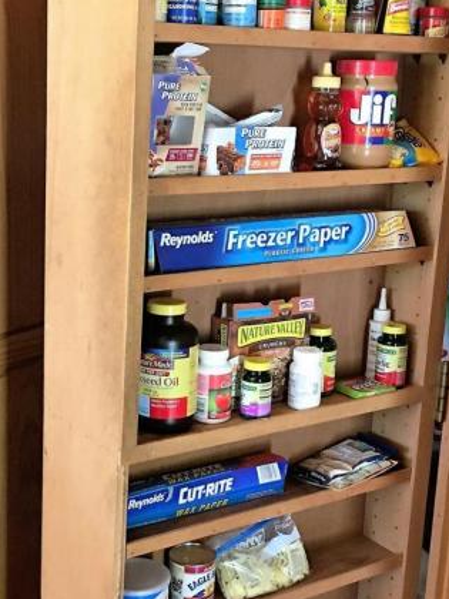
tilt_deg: -13.3
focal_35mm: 53
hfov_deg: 27.4
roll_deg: -1.3
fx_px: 917
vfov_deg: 36.1
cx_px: 170
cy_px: 331
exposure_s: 1/15
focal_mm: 4.15
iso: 100
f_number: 2.2
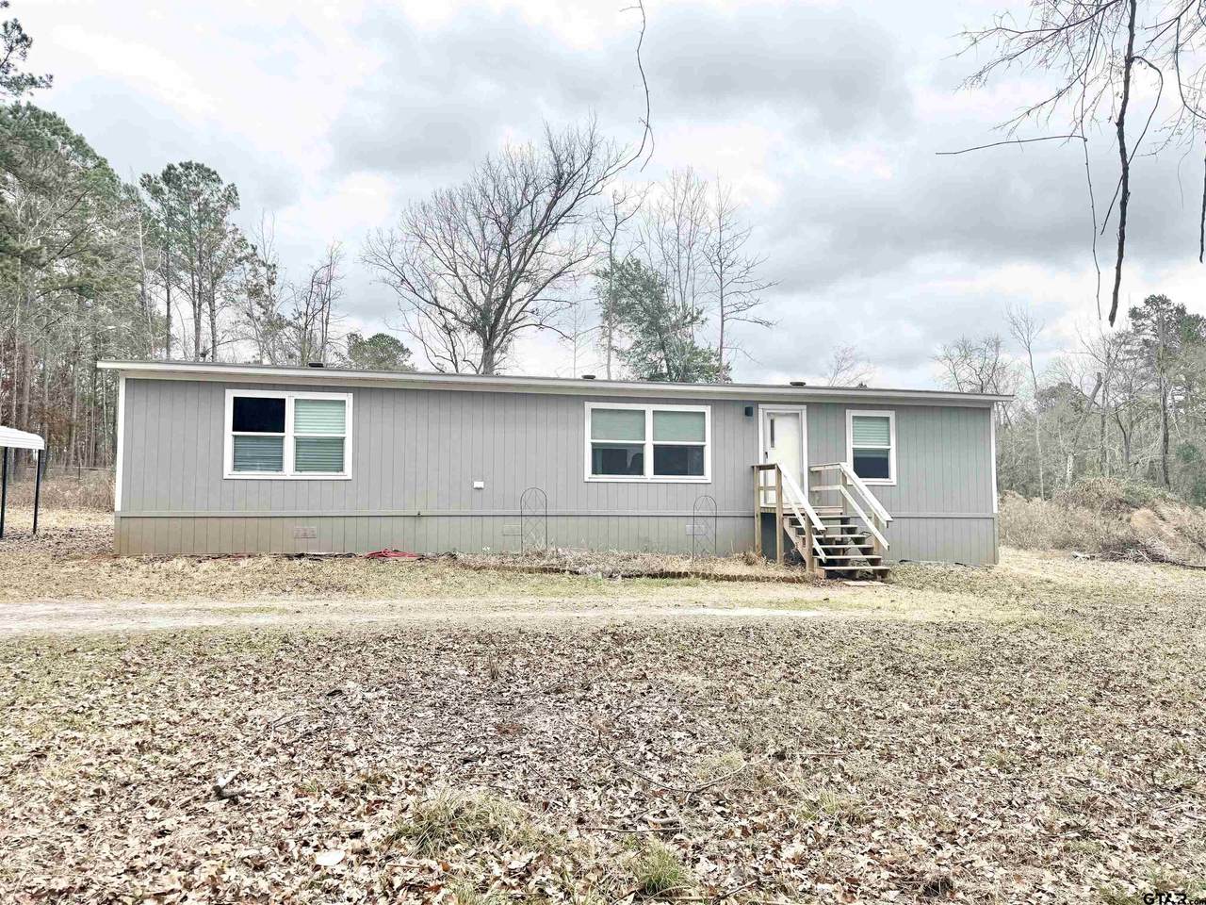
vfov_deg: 56.8
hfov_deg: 71.6
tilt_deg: +3.9
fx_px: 836
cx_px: 603
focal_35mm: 24
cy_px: 452
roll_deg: -0.4
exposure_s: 1/3953
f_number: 1.78
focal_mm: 6.76
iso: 80
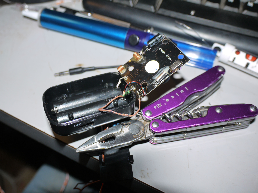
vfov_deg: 41.8
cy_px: 96
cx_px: 129
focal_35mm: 34
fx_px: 253
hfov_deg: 54.0
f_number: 3.8
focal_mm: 17
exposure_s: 1/125
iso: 160
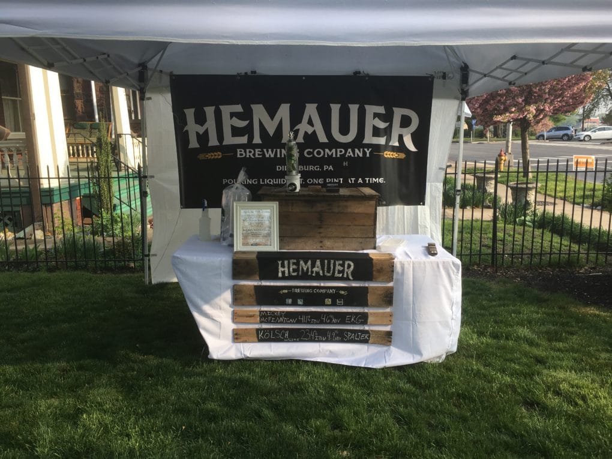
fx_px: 513
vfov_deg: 48.2
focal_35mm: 29
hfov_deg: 61.7
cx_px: 306
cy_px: 230
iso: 25
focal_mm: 4.15
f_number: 2.2
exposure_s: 1/605
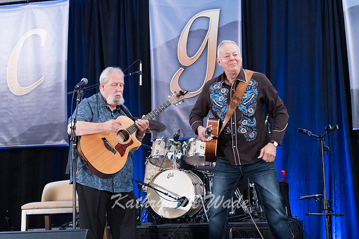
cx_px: 180
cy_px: 120
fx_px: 668
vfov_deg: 20.3
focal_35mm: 67
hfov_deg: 30.1
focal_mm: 67
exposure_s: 1/250
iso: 12800
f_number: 5
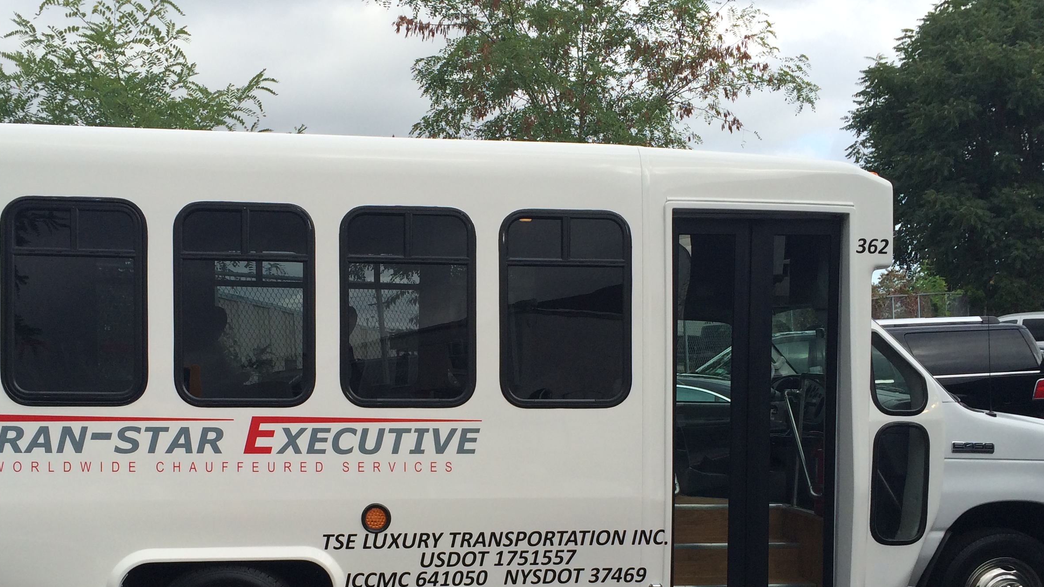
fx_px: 1246
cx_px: 452
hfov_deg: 45.4
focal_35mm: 45
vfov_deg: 26.2
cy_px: 447
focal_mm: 4.12
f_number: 2.2
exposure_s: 1/672
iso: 32
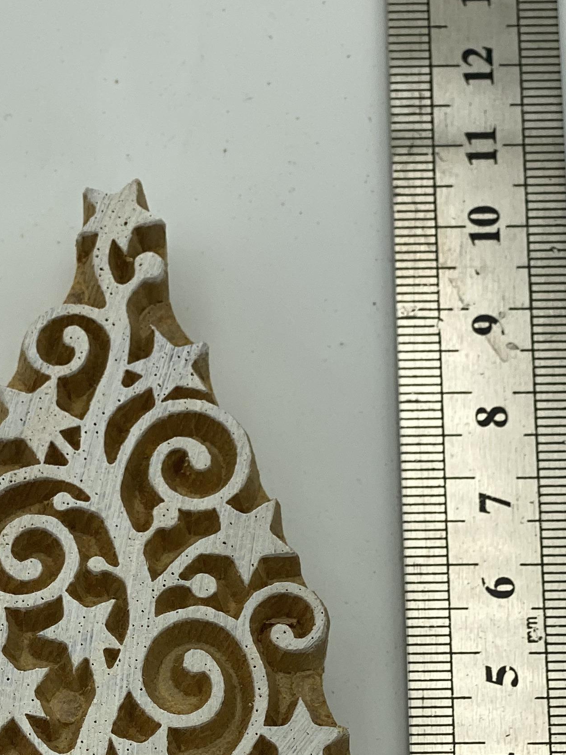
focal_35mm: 125
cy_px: 754
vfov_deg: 15.5
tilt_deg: -72.9
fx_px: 2725
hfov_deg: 11.8
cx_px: 181
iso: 20
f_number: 2
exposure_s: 1/826
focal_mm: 6
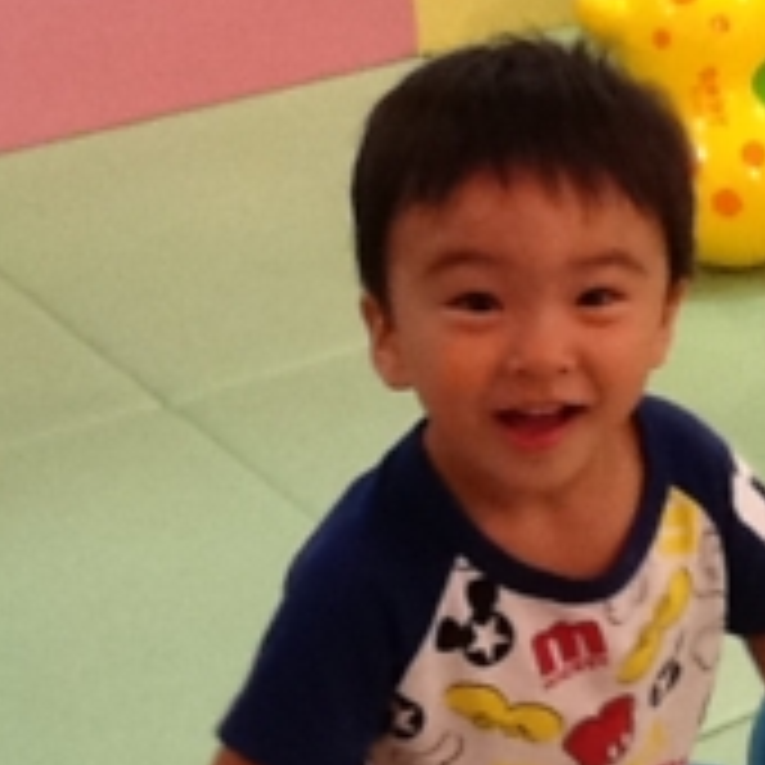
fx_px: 2575
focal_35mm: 103
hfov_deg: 16.1
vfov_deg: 16.9
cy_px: 396
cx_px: 972
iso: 100
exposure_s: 1/30
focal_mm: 2.03
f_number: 2.4
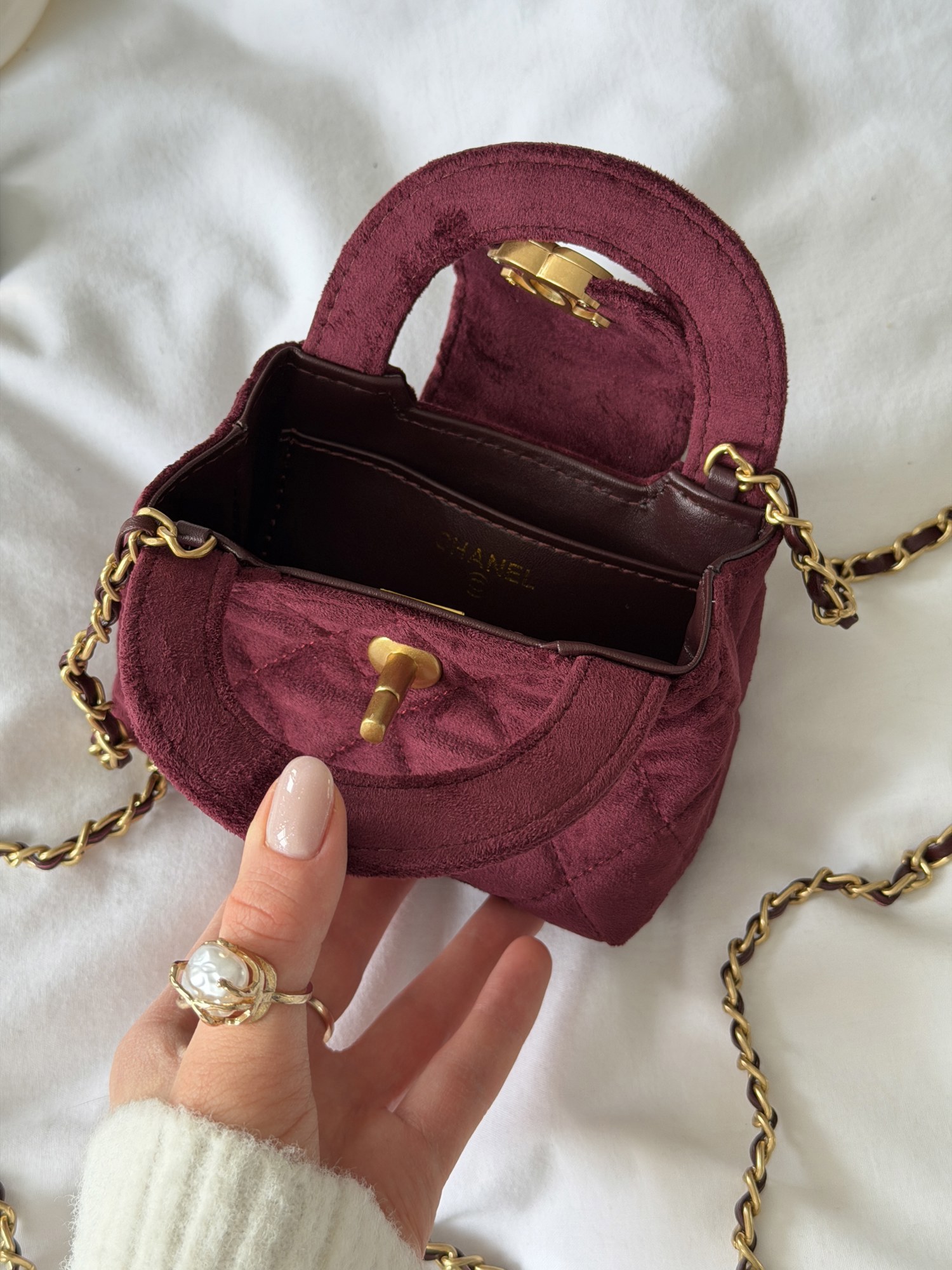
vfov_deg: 39.7
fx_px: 1760
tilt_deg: -74.2
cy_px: 635
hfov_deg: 30.3
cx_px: 476
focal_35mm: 48
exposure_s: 1/60
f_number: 1.78
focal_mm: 6.76
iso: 125
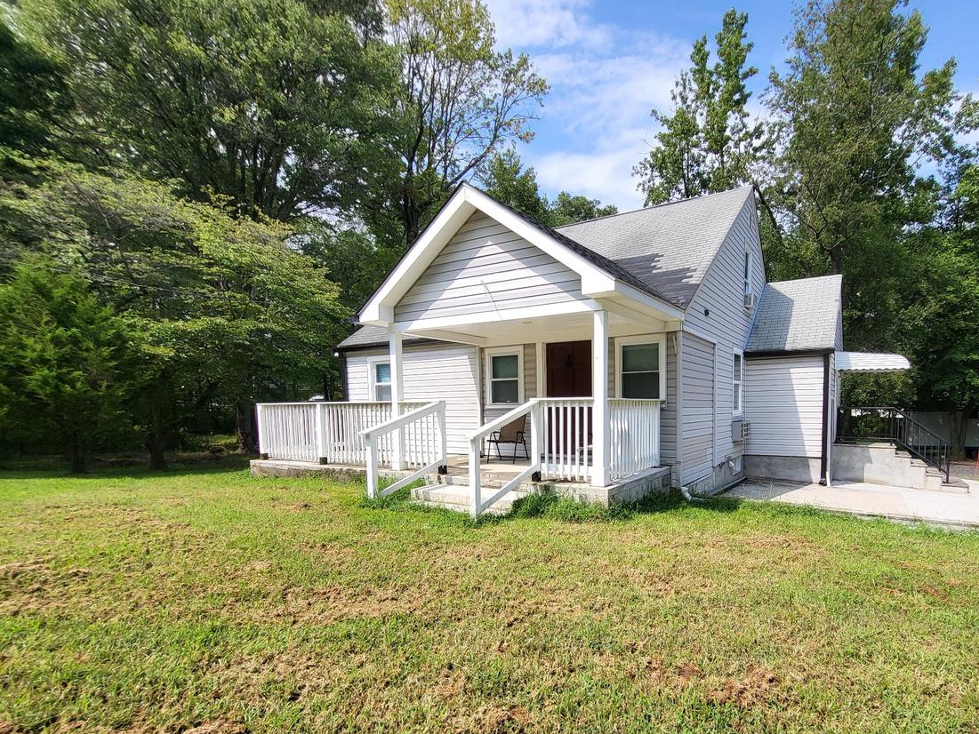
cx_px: 576
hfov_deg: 90.1
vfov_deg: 74.0
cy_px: 436
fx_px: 481
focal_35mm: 17
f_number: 2.2
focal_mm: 1.74
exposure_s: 1/823
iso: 32
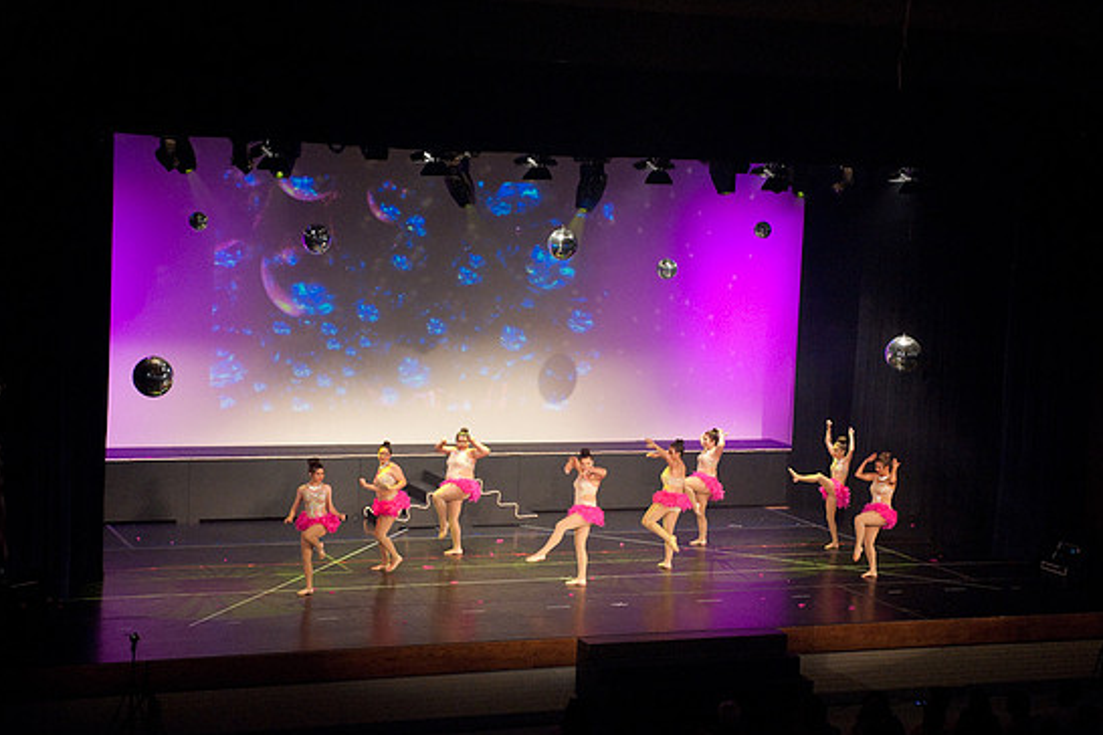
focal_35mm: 69
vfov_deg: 19.7
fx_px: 2114
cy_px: 370
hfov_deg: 29.2
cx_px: 527
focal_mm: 65
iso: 3200
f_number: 4
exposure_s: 1/200
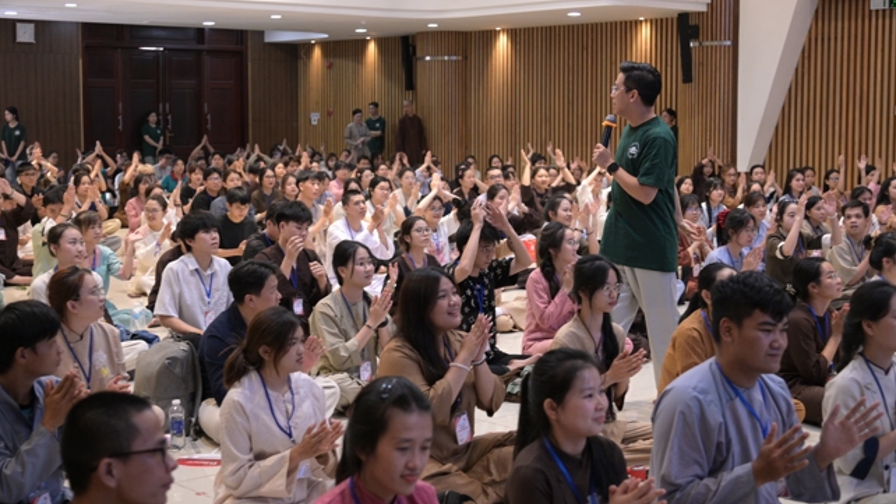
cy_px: 222
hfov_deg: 39.2
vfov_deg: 22.6
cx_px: 444
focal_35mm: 53
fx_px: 1259
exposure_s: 1/160
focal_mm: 50
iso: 4000
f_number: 4
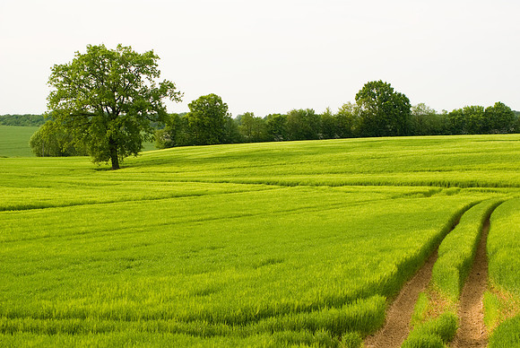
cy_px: 174
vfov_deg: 18.2
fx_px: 1084
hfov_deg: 27.0
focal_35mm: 75
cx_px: 260
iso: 140
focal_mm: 50
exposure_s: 1/90
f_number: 4
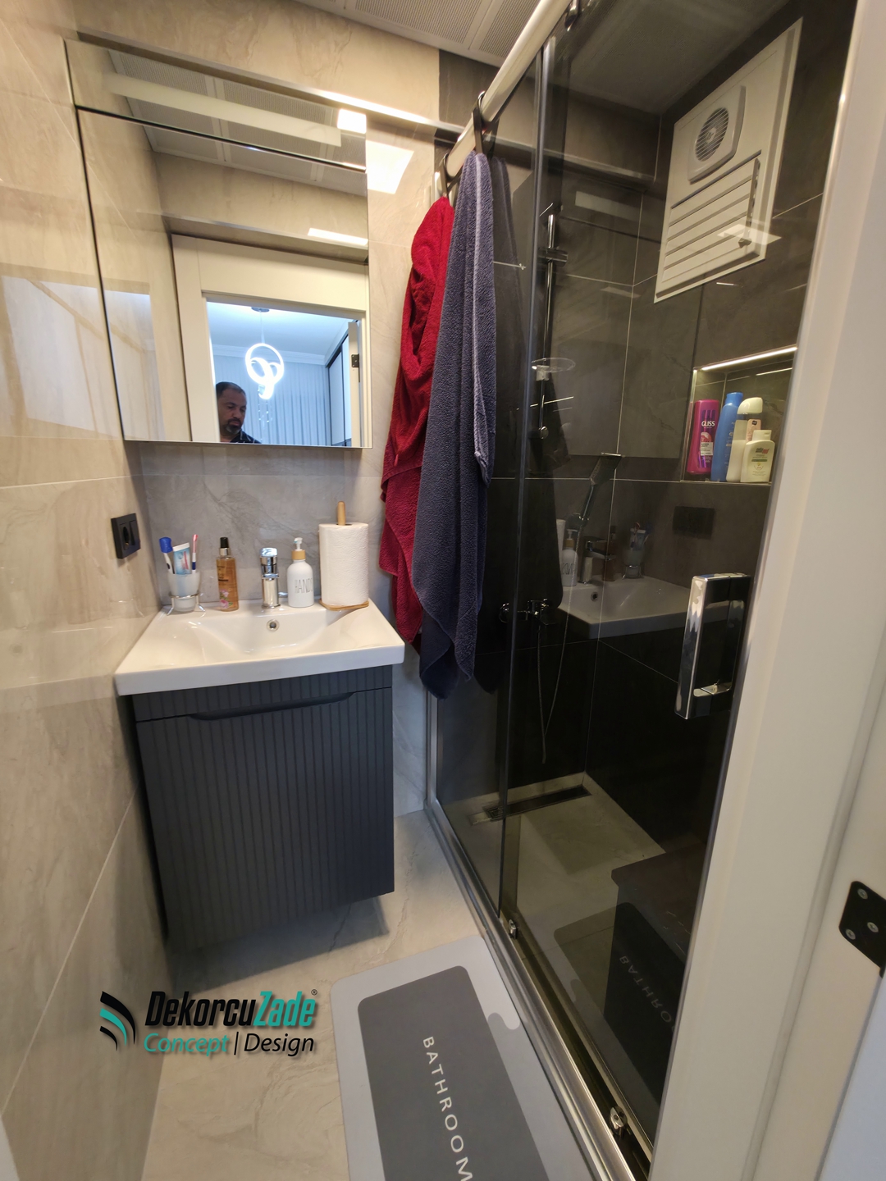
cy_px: 590
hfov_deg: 89.9
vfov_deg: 106.2
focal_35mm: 13
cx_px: 443
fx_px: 444
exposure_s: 1/33.3
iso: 80
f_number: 1.9
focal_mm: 2.2
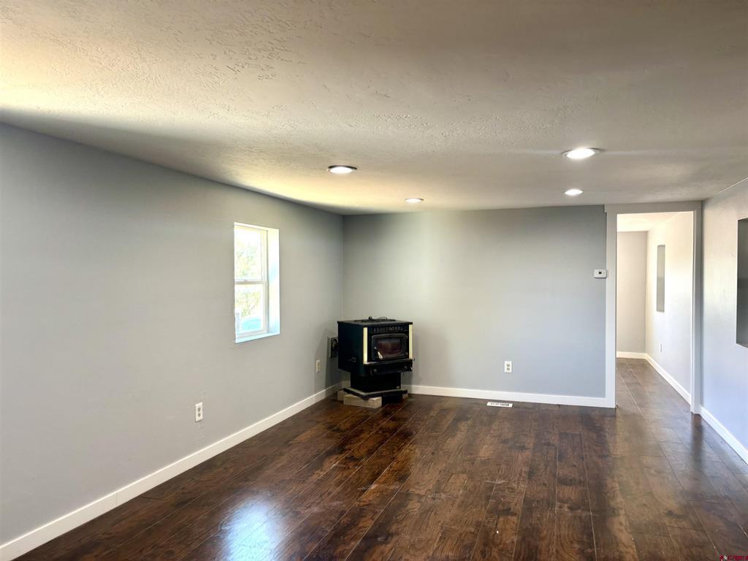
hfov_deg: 67.3
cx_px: 374
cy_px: 280
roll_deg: -1.0
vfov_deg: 53.1
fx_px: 562
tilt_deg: +0.1
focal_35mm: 26
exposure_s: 1/60
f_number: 1.6
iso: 100
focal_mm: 5.96
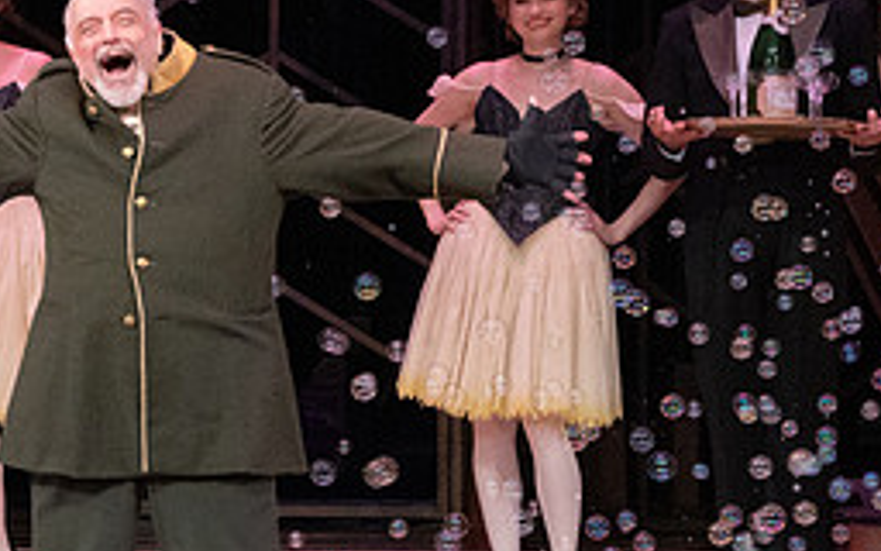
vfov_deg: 2.8
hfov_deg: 4.5
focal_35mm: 462
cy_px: 353
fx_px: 11093
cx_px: -79
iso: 12800
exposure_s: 1/400
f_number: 16
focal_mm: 200
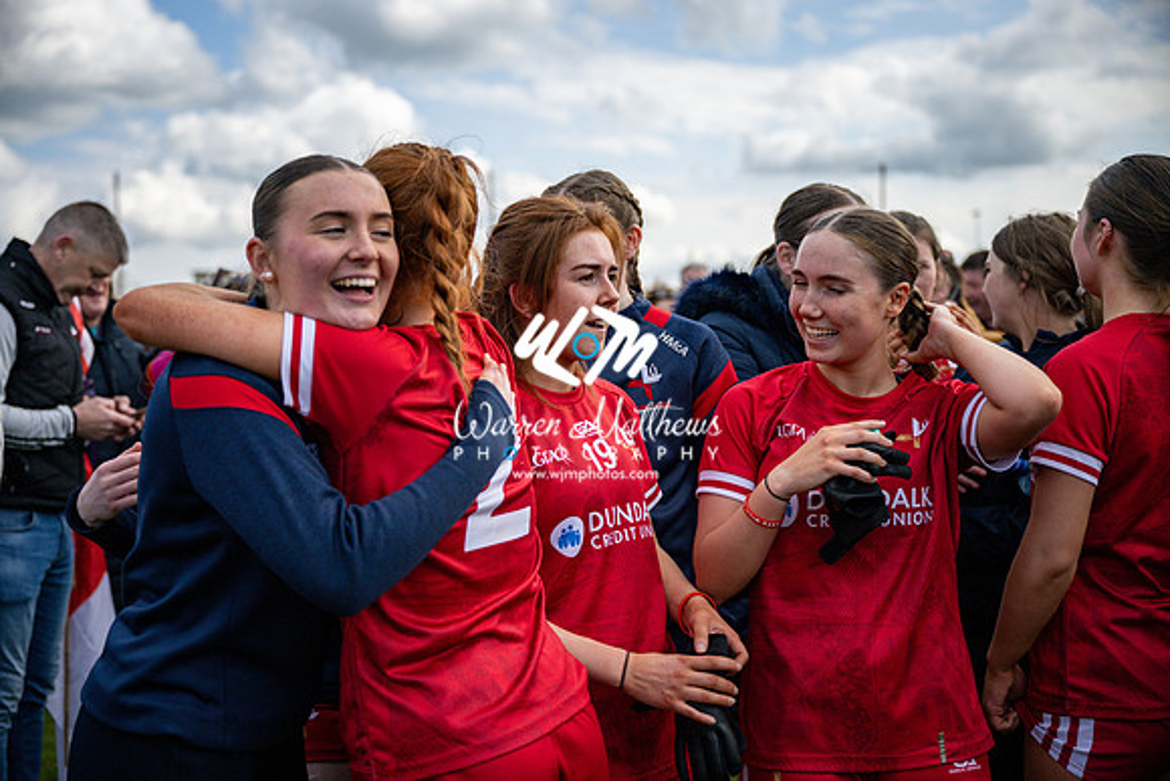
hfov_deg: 41.1
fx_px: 1560
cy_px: 390
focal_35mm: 48
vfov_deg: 28.1
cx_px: 585
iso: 125
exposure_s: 1/8000
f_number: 2.8
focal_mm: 48
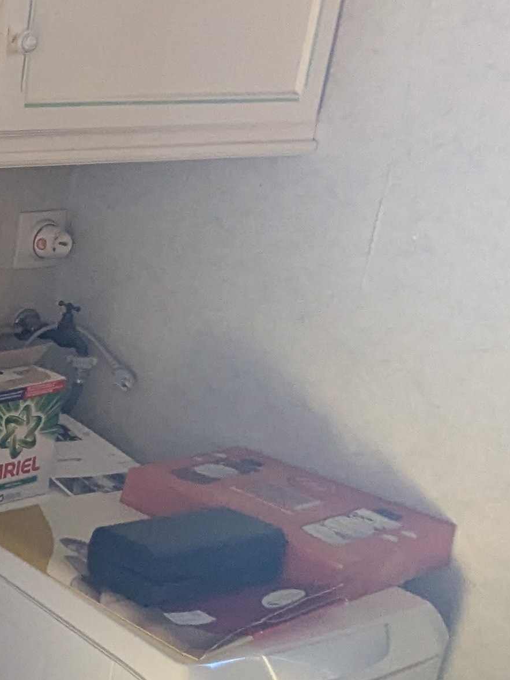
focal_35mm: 45
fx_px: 884
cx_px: -396
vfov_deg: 42.1
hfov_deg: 21.6
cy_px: 350
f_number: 2.2
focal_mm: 1.95
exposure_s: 1/123
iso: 713
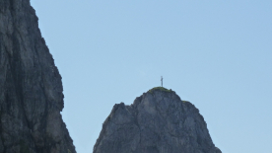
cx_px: 171
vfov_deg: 6.5
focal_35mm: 186
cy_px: 111
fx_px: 1341
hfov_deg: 11.6
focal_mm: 23.4
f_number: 5.6
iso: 160
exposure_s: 1/640
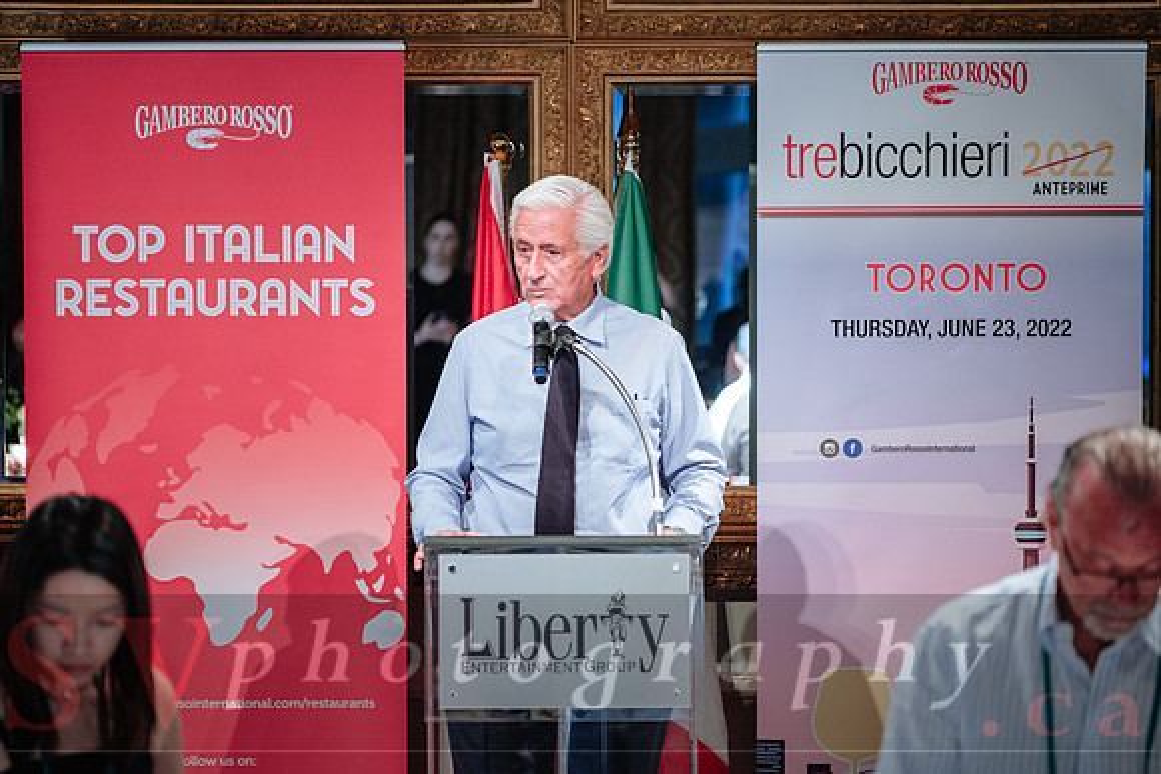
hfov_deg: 12.5
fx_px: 5290
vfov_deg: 8.4
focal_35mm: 164
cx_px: 580
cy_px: 379
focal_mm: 106
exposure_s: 1/125
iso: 1600
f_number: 2.8
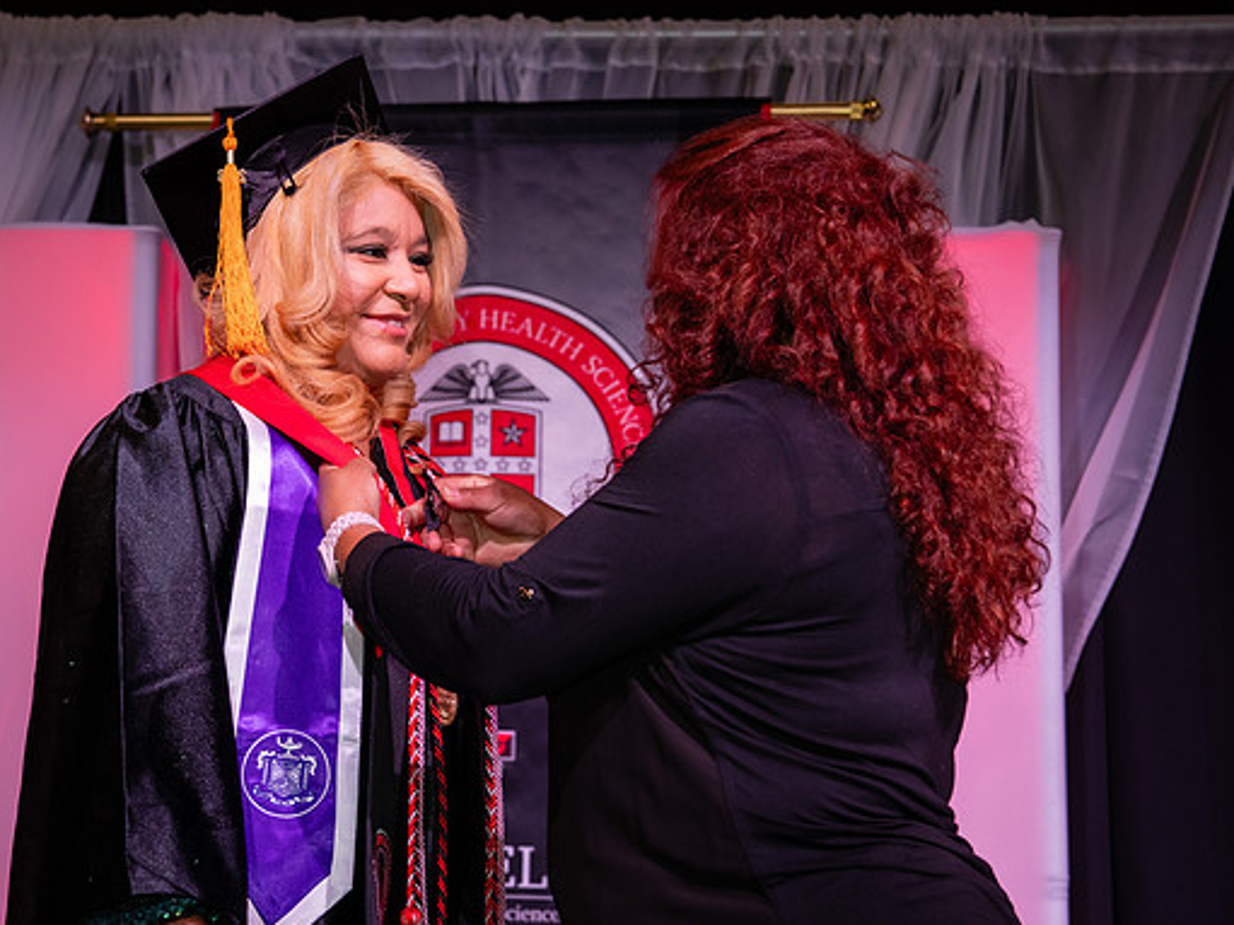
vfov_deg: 15.7
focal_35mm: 94
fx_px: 3350
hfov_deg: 20.8
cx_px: 482
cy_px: 440
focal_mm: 70
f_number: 5.6
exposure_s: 1/160
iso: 800
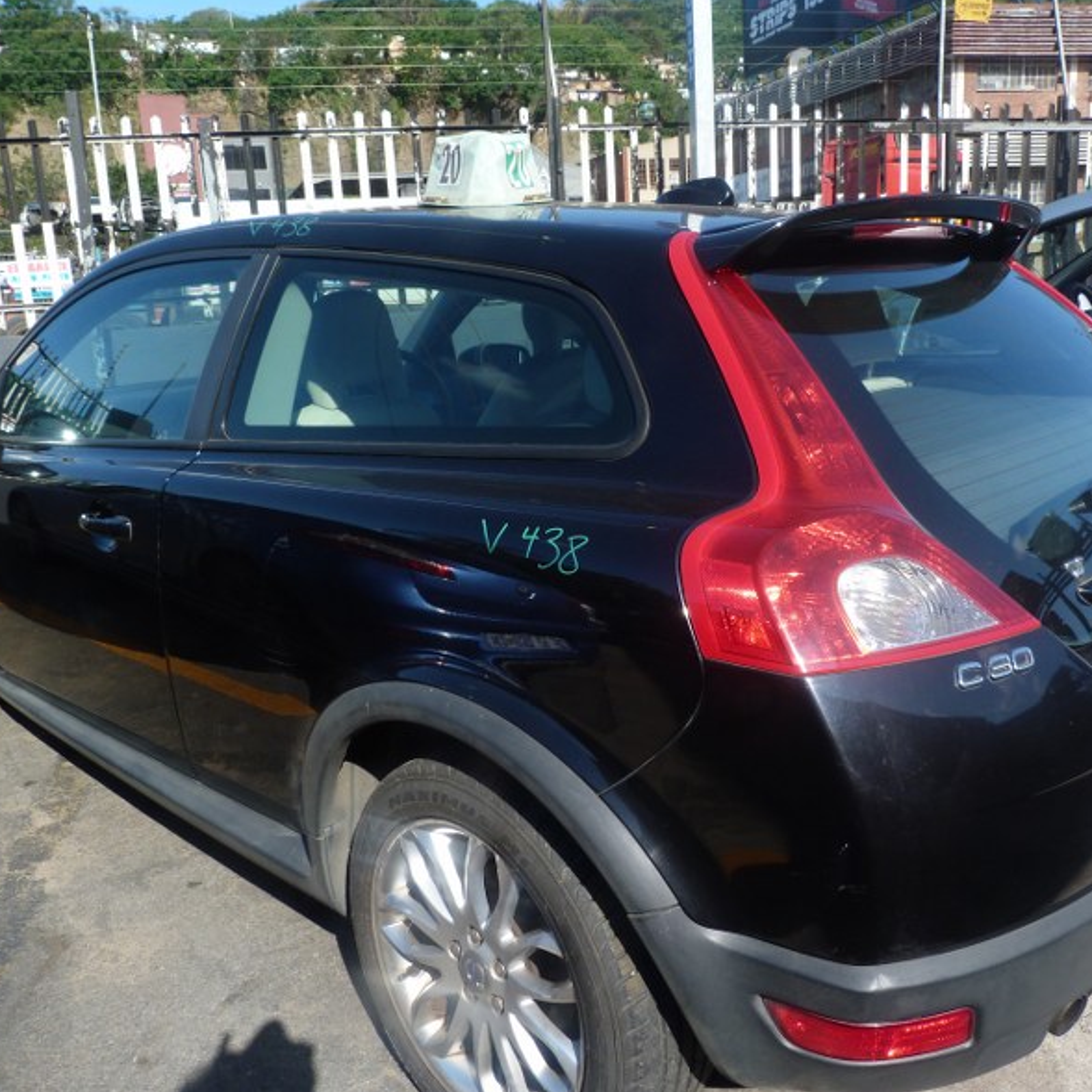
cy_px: 551
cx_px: 595
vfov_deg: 54.0
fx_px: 1071
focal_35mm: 30
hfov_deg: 54.0
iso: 80
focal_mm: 4.5
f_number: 5
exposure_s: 1/250
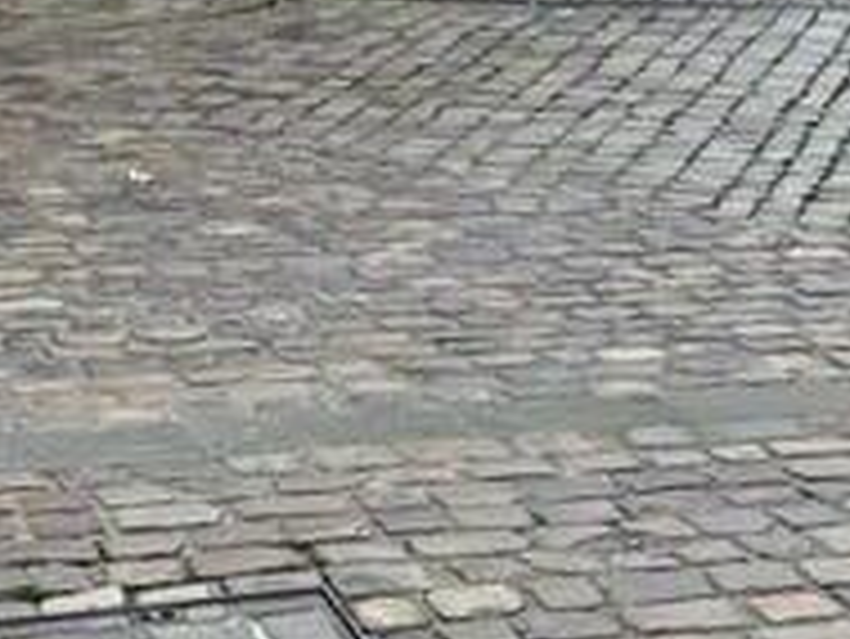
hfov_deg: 15.5
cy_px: -976
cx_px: 405
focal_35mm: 127
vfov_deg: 10.0
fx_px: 3120
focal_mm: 6.76
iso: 64
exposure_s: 1/215
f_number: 1.78
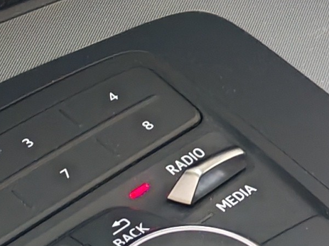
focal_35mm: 211
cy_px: 139
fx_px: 2005
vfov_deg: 7.0
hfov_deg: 9.3
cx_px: 289
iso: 800
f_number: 1.9
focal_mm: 6.12
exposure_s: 1/50
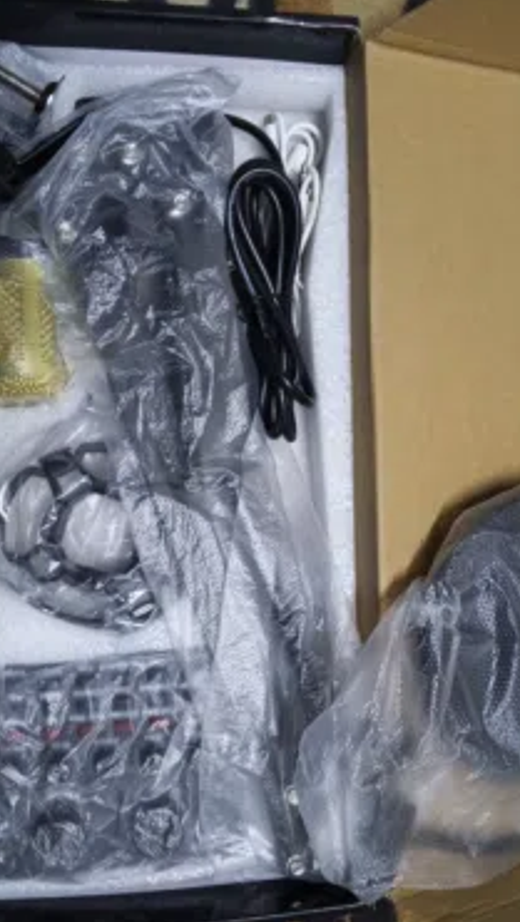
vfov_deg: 69.8
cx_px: 309
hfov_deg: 42.8
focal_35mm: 27
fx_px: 661
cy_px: 472
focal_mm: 4.19
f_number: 1.6
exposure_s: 1/25
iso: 2497
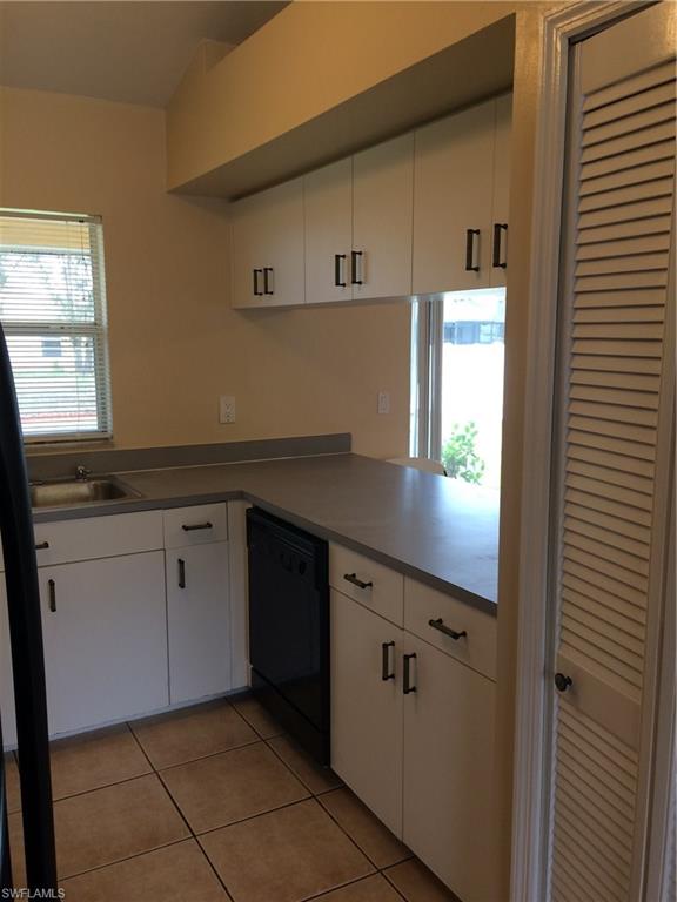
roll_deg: +0.4
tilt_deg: -10.2
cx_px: 338
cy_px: 451
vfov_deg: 61.7
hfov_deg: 48.2
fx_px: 756
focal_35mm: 29
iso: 40
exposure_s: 1/30
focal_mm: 4.15
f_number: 2.2
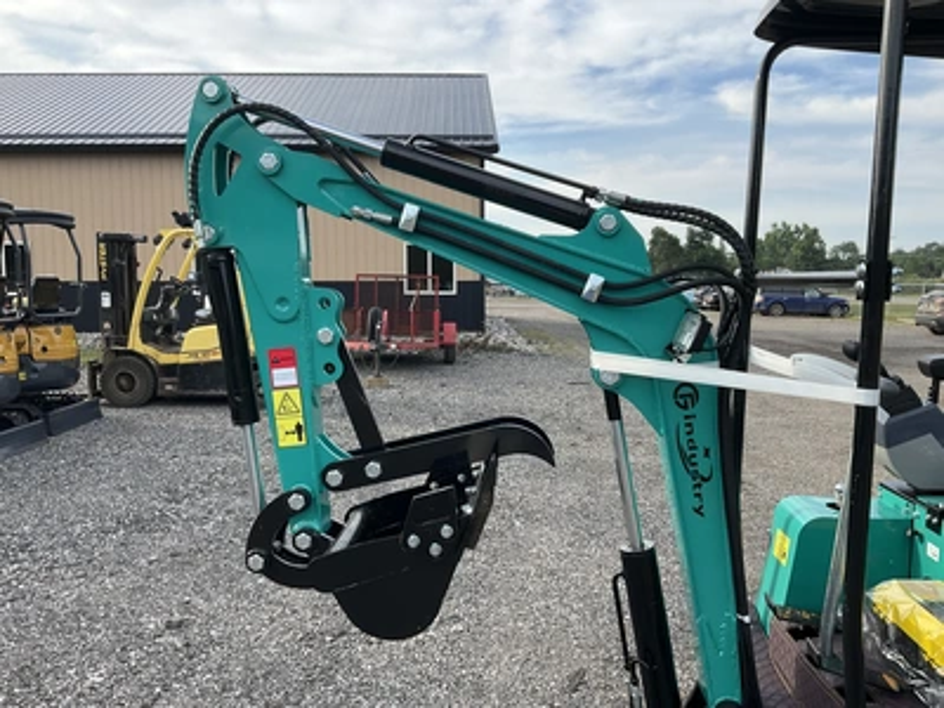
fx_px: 791
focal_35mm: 29
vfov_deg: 48.2
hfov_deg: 61.7
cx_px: 472
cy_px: 354
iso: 25
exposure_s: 1/599
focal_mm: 3
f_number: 1.8
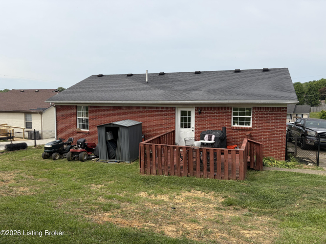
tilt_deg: -3.4
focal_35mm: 26
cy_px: 122
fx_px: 245
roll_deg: -0.9
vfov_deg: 53.0
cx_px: 163
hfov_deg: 67.3
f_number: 1.6
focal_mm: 5.96
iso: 64
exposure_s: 1/4329
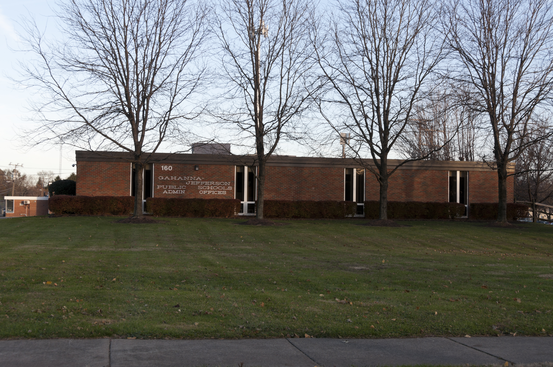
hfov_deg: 41.2
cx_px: 276
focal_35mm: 48
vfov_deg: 28.0
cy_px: 184
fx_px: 736
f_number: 9.5
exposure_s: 1/125
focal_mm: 32
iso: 250
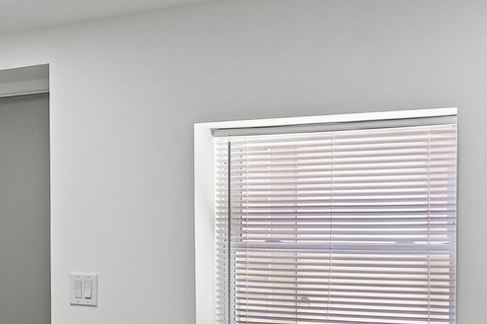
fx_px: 784
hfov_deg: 34.2
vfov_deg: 23.2
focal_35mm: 58
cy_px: 229
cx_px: 160
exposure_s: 1/15
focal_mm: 14
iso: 180
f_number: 8
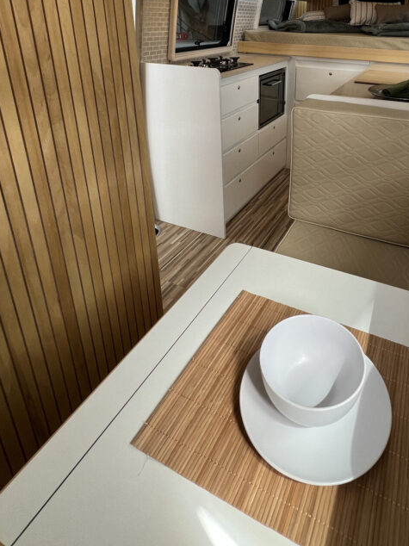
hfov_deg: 61.8
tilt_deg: -19.9
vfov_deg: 73.7
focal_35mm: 21
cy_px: 140
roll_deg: -1.3
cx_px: 275
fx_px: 331
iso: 64
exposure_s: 1/99
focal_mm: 1.57
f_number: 1.8
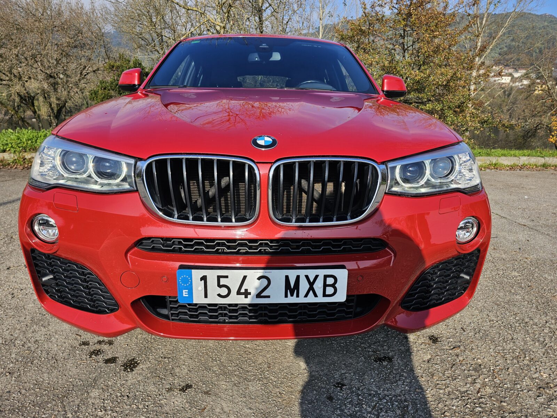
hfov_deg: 73.9
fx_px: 370
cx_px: 278
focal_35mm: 23
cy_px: 209
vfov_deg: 58.9
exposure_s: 1/512
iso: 10
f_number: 1.7
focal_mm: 6.3
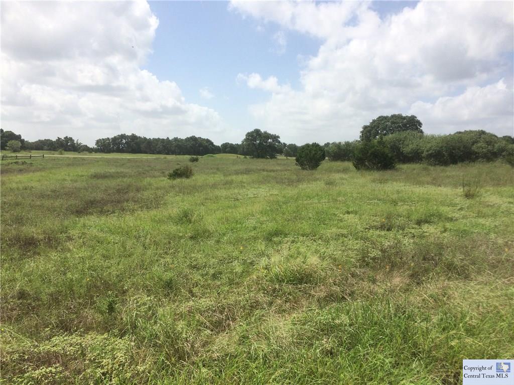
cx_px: 257
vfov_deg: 48.2
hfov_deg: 61.7
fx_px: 431
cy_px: 192
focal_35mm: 29
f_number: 2.2
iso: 32
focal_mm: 4.15
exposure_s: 1/2933
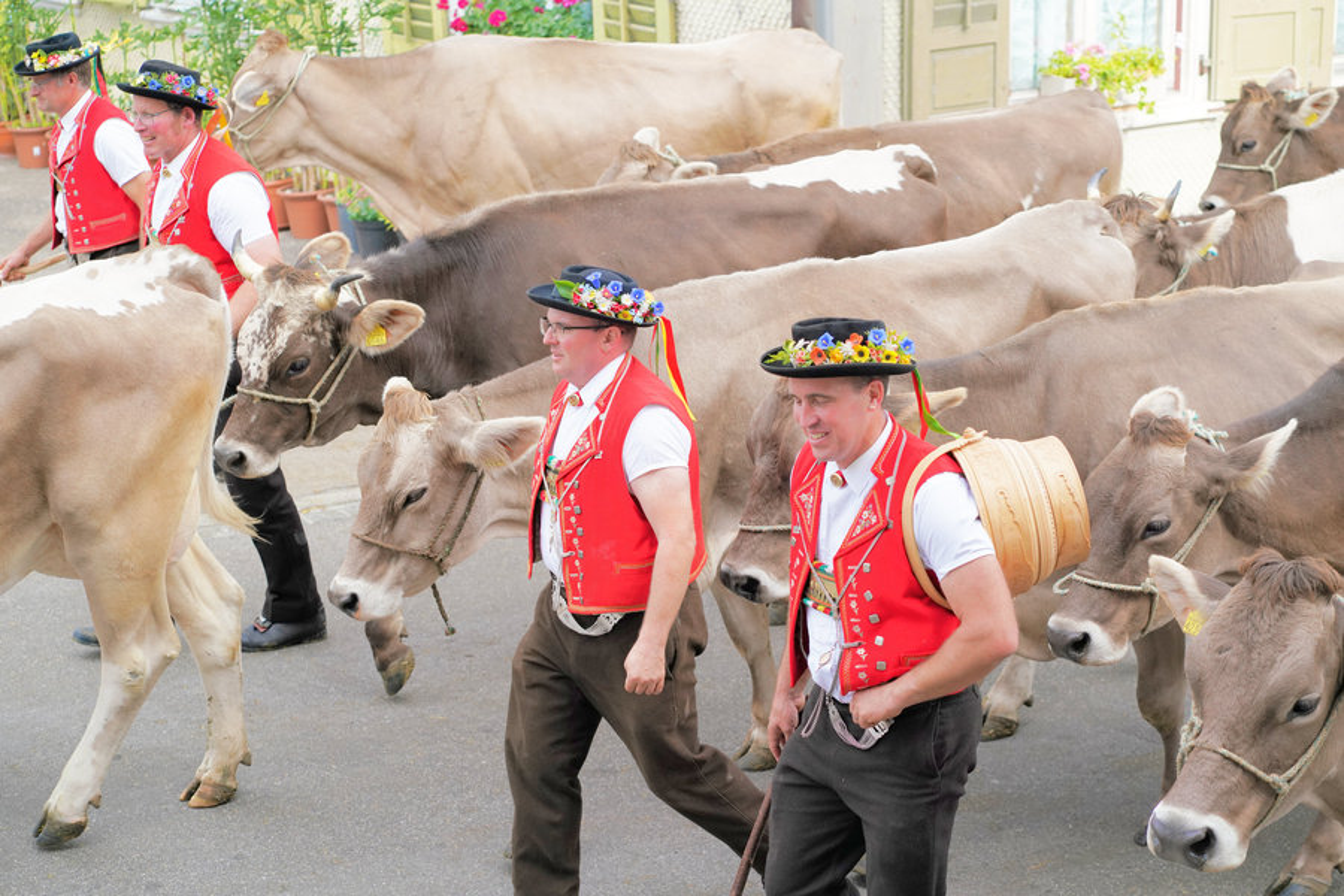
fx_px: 3173
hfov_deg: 23.9
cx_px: 672
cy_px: 448
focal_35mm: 85
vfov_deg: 16.1
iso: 800
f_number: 5
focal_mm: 85
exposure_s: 1/1000
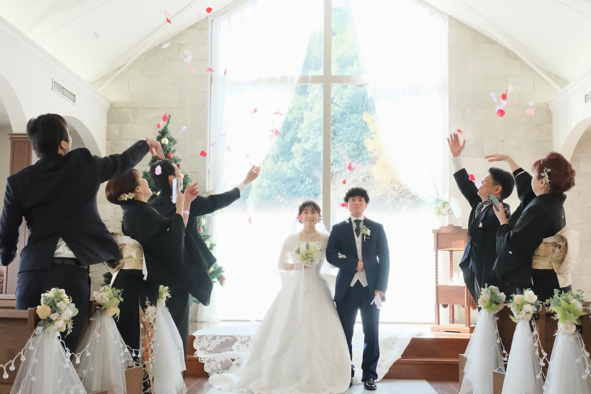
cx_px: 296
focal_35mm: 39
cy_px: 197
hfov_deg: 49.6
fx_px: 640
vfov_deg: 34.2
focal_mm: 26.2
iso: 3200
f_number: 5.6
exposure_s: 1/200
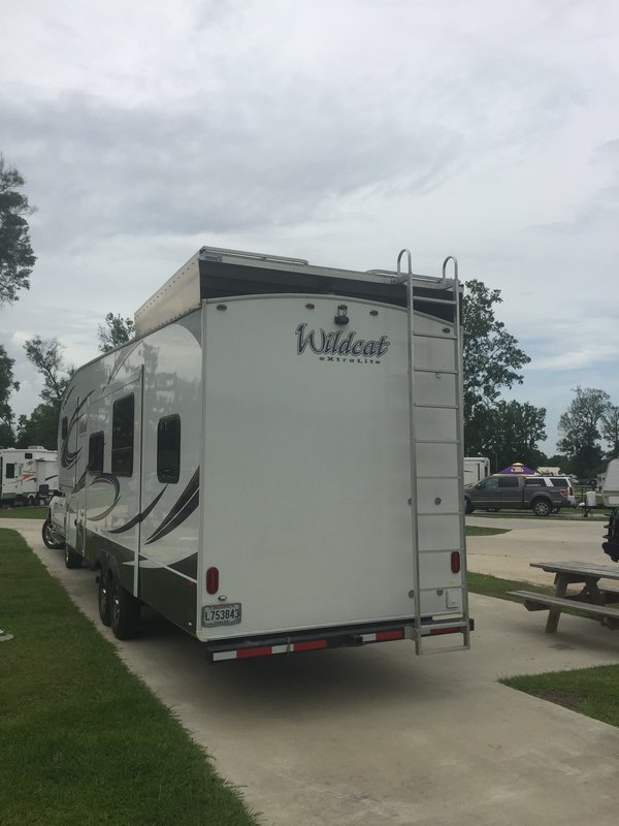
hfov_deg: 48.2
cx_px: 310
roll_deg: +1.1
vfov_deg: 61.7
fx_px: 691
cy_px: 413
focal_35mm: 29
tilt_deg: +6.7
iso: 32
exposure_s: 1/2198
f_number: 2.2
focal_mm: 4.15
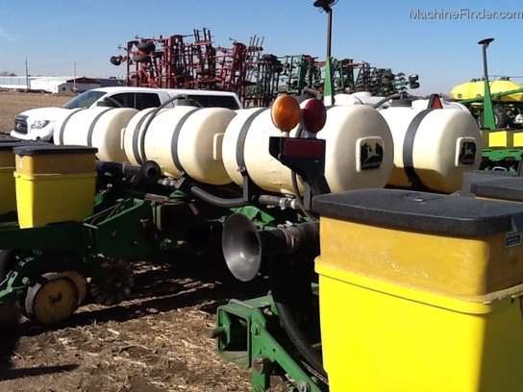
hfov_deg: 42.9
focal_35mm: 44
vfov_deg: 32.9
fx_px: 665
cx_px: 262
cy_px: 196
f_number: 2.4
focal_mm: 2.03
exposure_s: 1/1337
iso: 40
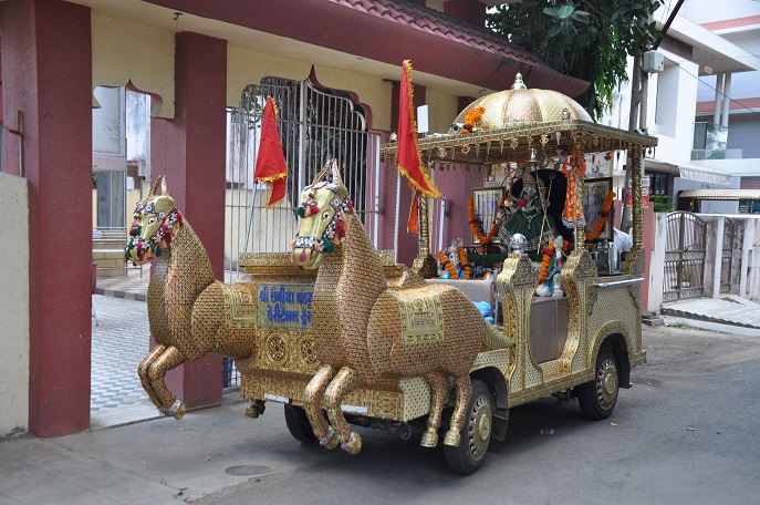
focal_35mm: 38
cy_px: 252
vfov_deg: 35.4
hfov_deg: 51.3
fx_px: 791
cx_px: 380
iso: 320
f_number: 4.5
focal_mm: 25
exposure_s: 1/80
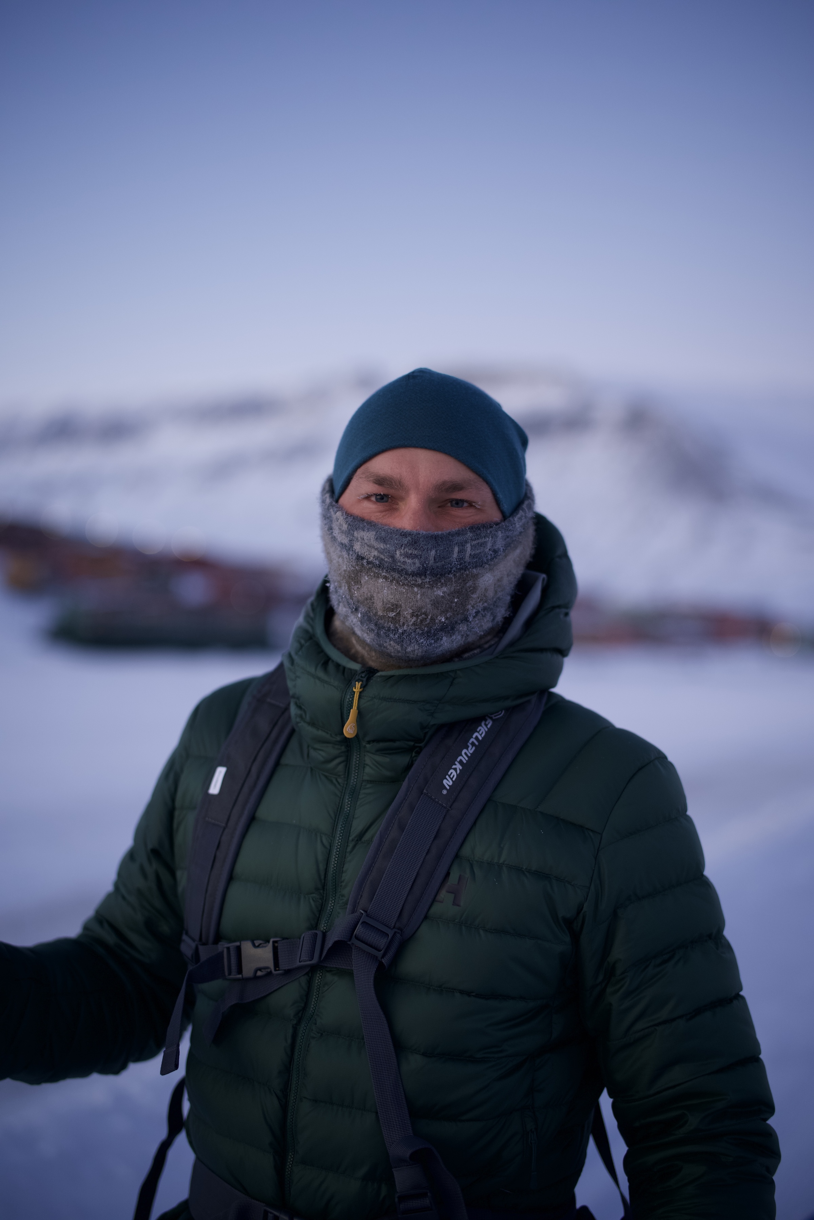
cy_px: 610
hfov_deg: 27.0
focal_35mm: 50
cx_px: 407
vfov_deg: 39.6
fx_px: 1696
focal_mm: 50
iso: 500
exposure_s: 1/640
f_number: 1.6
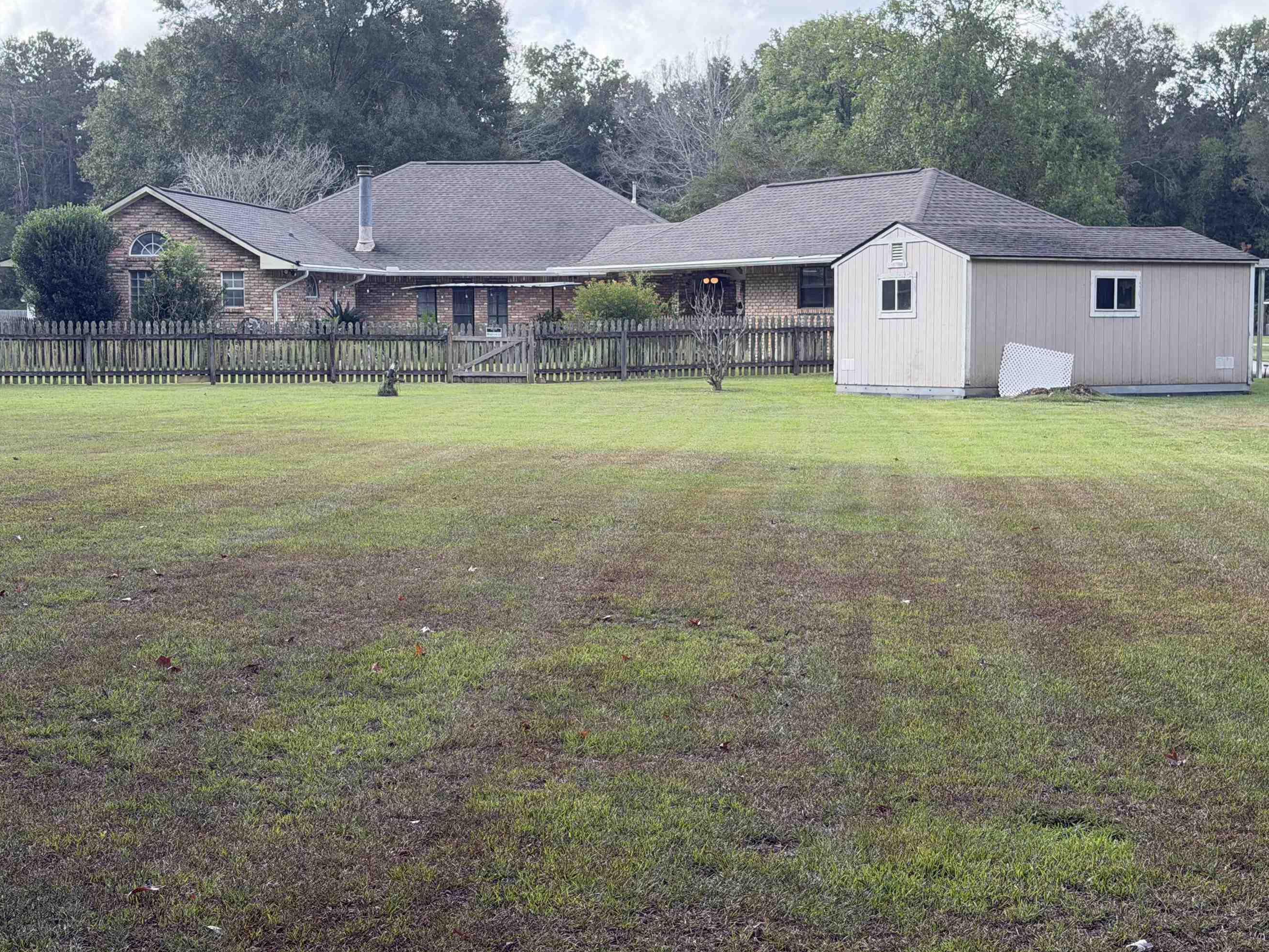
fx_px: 2053
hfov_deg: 34.3
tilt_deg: -4.7
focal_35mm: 56
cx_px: 622
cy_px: 461
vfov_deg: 26.1
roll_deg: +0.6
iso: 100
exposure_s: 1/895
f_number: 1.78
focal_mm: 6.76
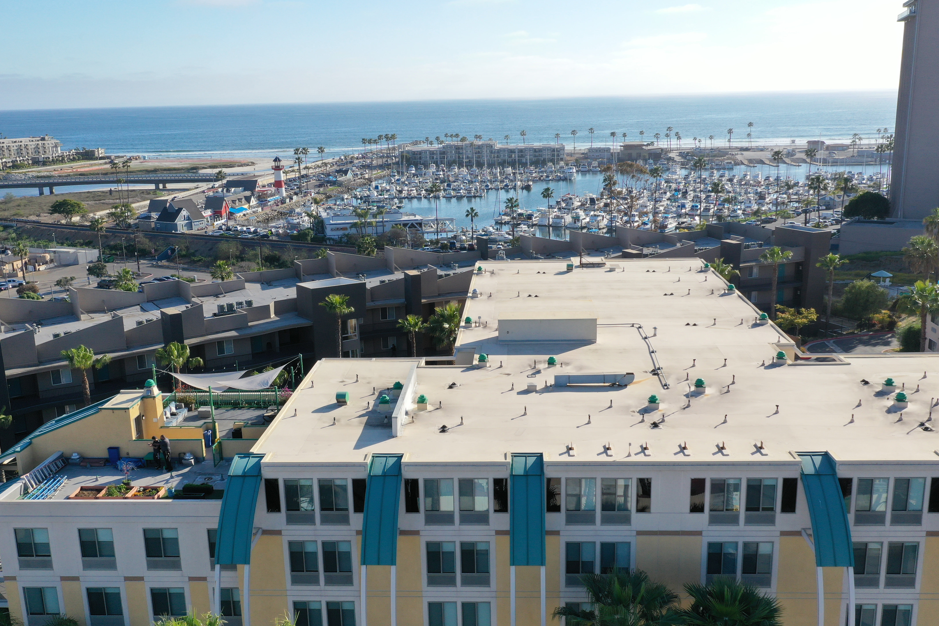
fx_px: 939
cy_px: 349
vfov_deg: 36.8
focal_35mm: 36
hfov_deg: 53.1
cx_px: 468
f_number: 5.6
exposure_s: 1/500
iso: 100
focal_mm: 10.26
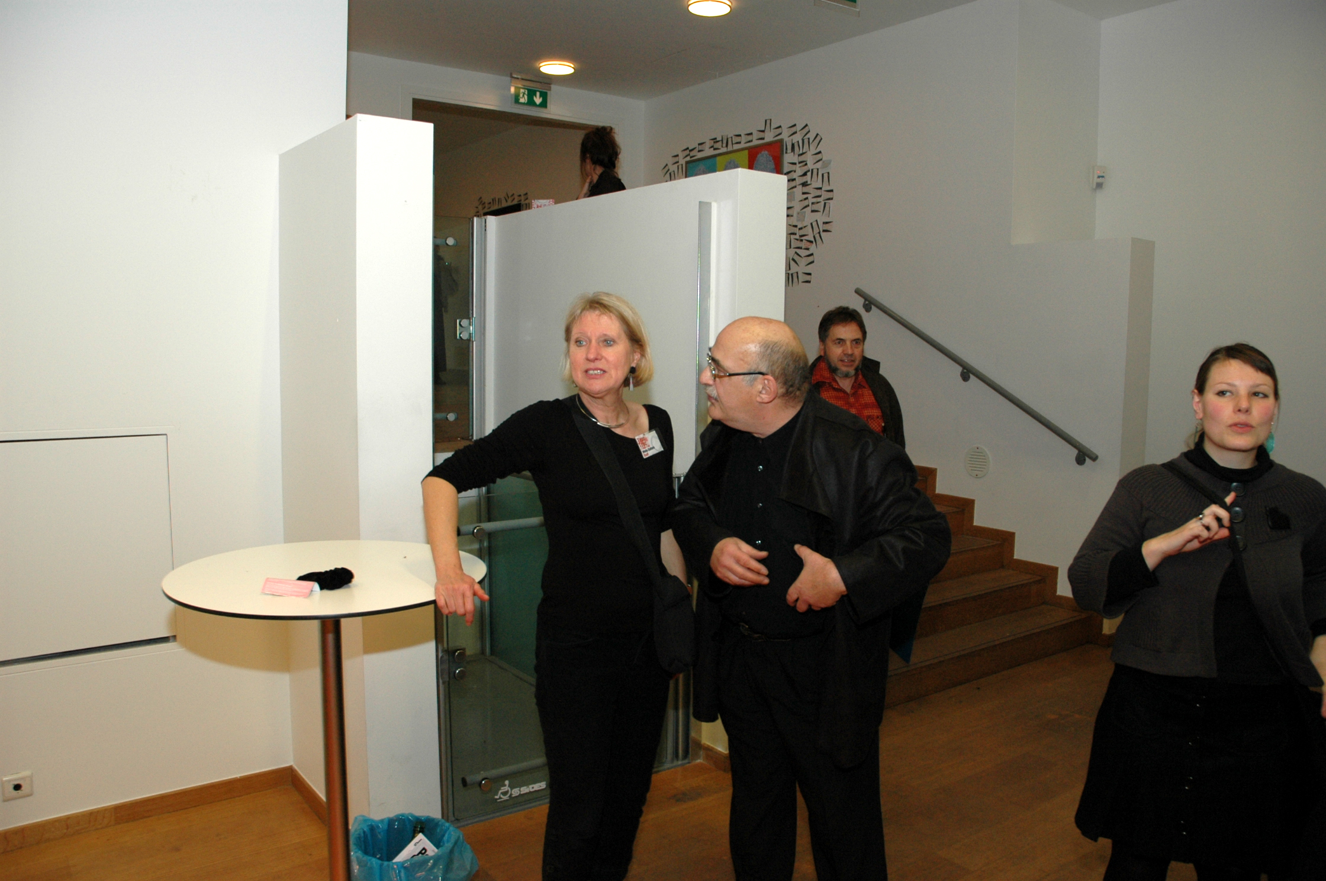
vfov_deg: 47.8
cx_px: 663
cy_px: 440
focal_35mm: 27
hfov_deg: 67.4
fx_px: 993
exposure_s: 1/60
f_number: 5
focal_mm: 18
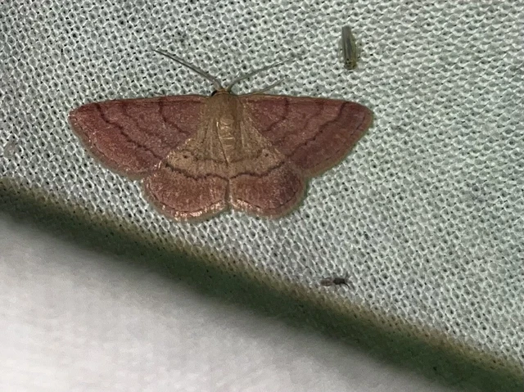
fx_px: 393
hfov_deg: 67.3
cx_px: 262
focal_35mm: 26
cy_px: 196
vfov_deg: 53.0
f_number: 1.6
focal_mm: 5.1
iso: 32
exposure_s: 1/3413
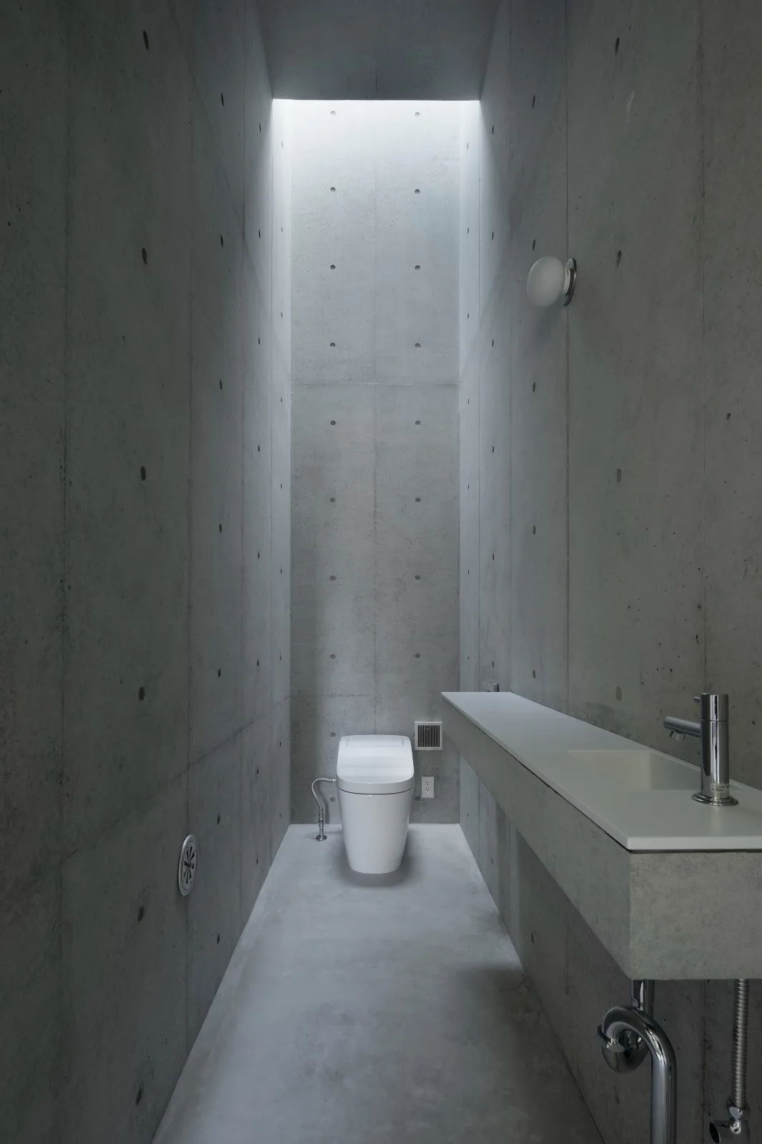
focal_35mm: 17
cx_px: 381
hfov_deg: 70.4
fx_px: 540
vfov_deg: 93.3
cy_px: 572
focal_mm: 17
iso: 400
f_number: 14
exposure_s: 3.2
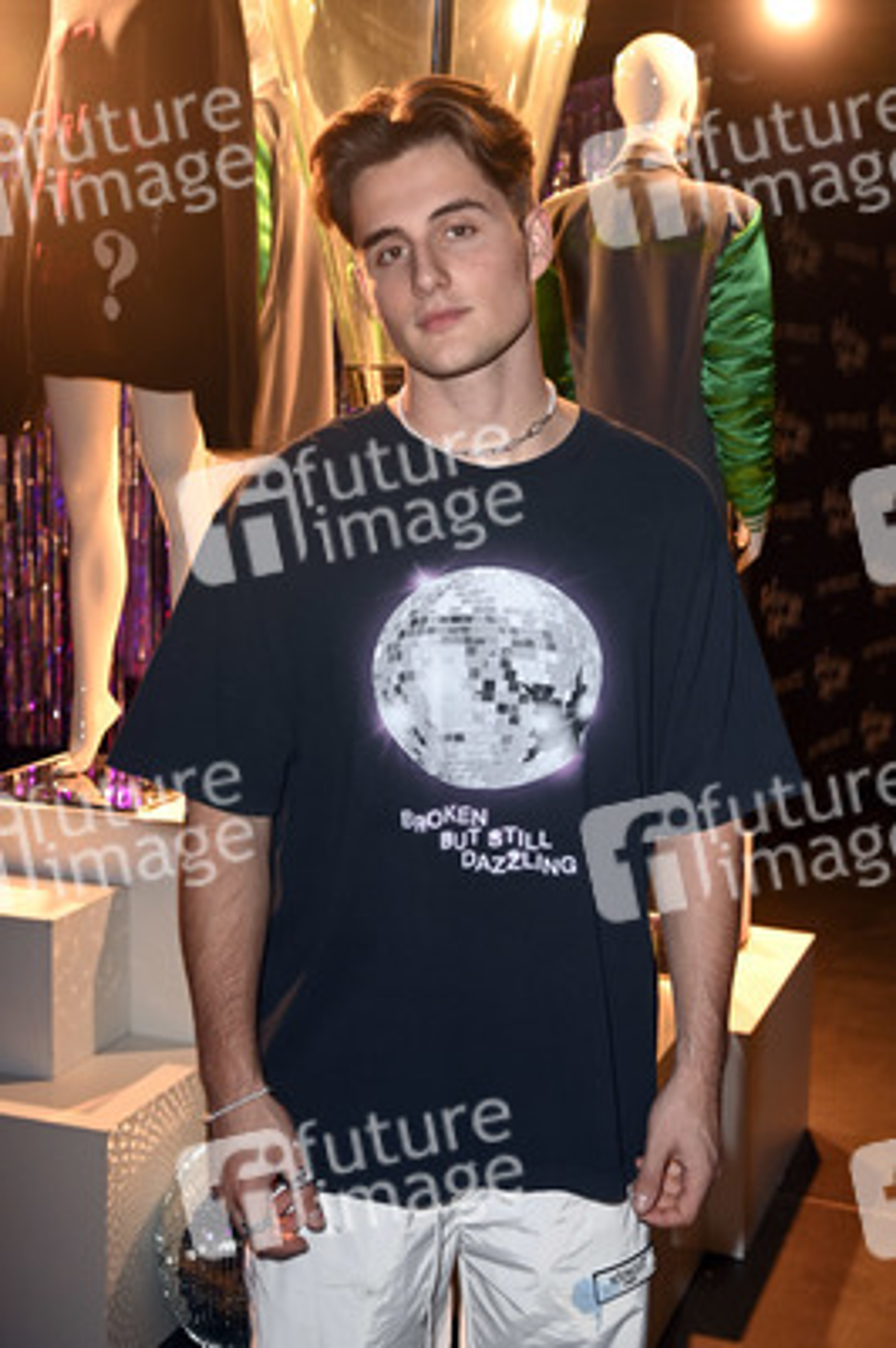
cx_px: 448
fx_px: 1645
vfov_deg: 44.5
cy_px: 674
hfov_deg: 30.5
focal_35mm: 44
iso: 2000
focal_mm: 44
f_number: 4.5
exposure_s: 1/80
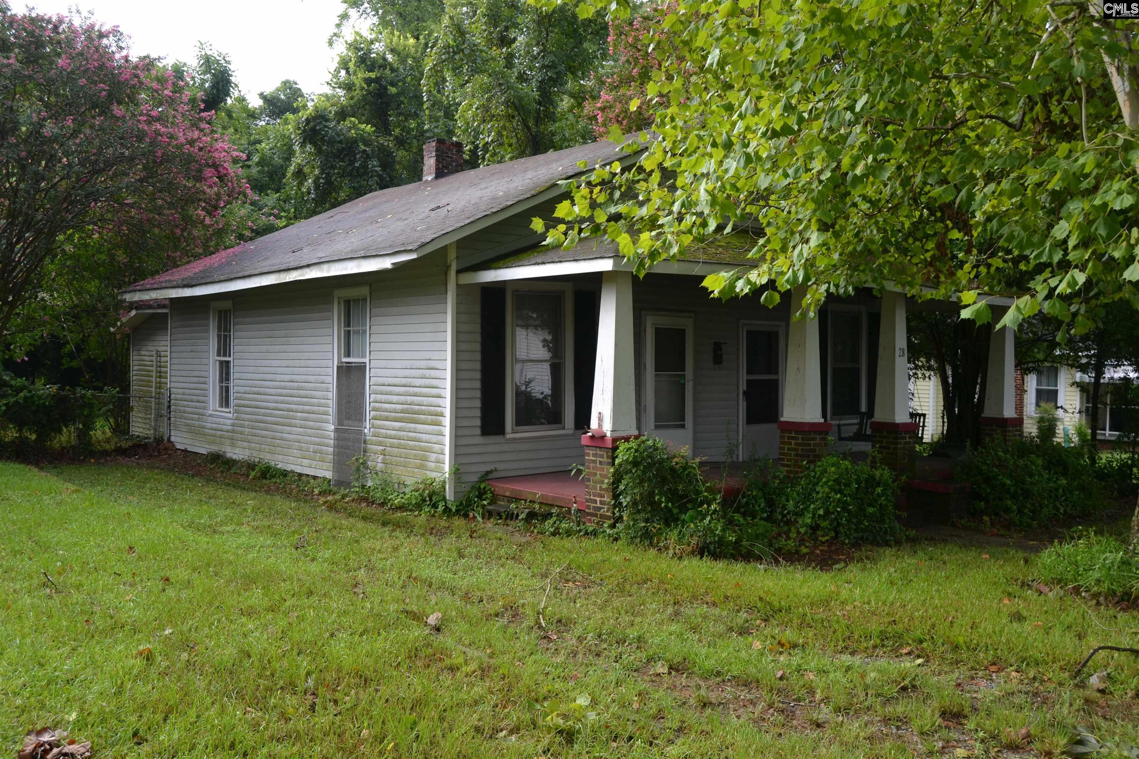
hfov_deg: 57.2
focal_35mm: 33
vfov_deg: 40.0
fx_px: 1044
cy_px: 380
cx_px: 570
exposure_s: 1/125
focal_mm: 22
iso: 160
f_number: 5.6
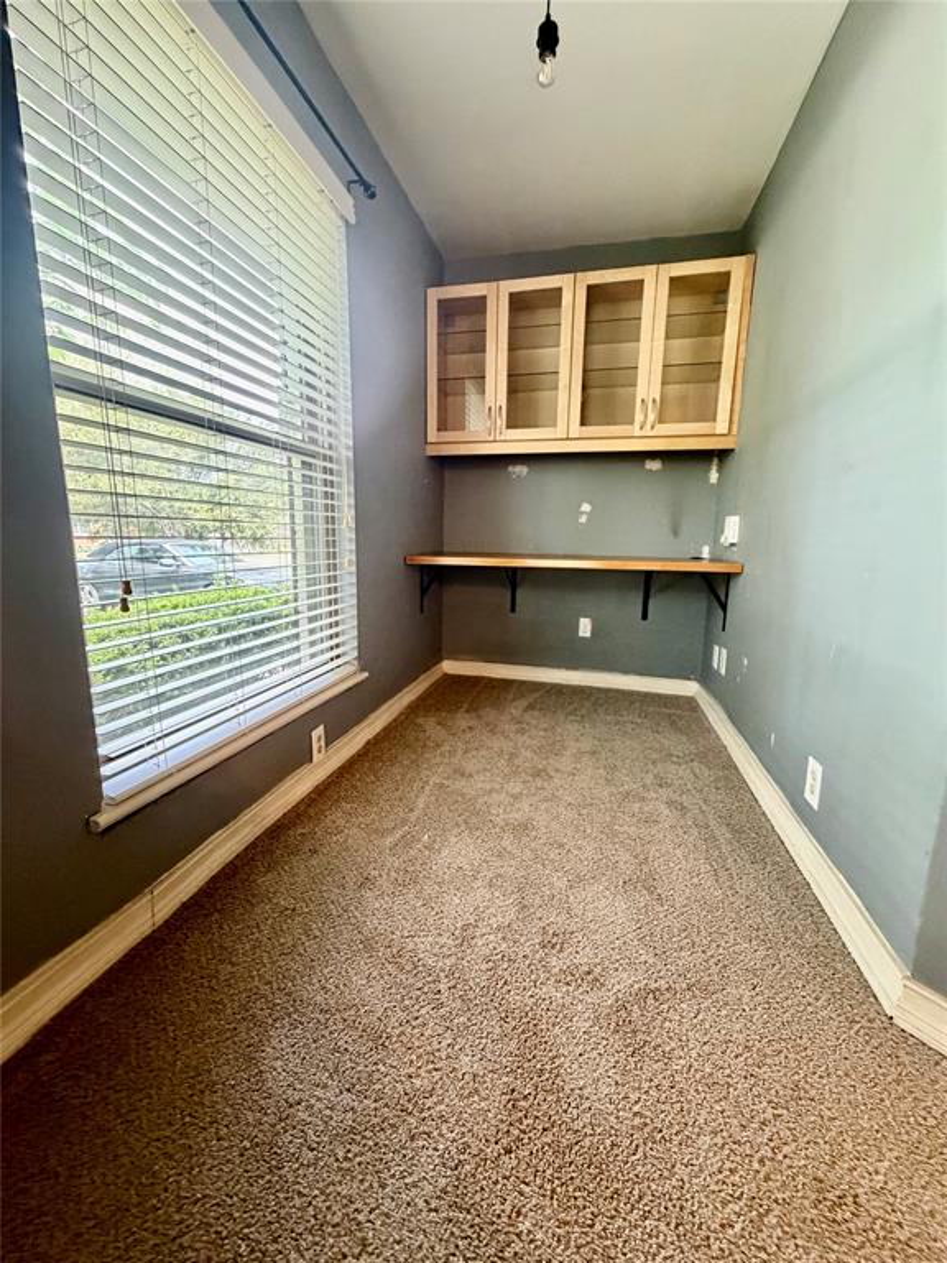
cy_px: 632
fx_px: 511
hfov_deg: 85.7
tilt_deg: -10.5
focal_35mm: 14
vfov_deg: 102.1
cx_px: 474
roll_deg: -1.0
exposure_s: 1/60
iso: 640
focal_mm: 2.22
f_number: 2.2
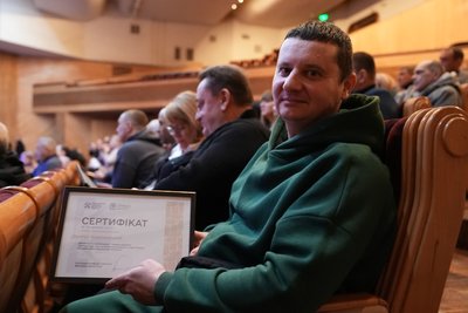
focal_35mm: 33
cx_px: 234
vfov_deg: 40.0
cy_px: 156
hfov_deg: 57.2
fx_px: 429
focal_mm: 33
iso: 12800
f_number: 2.8
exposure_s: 1/100
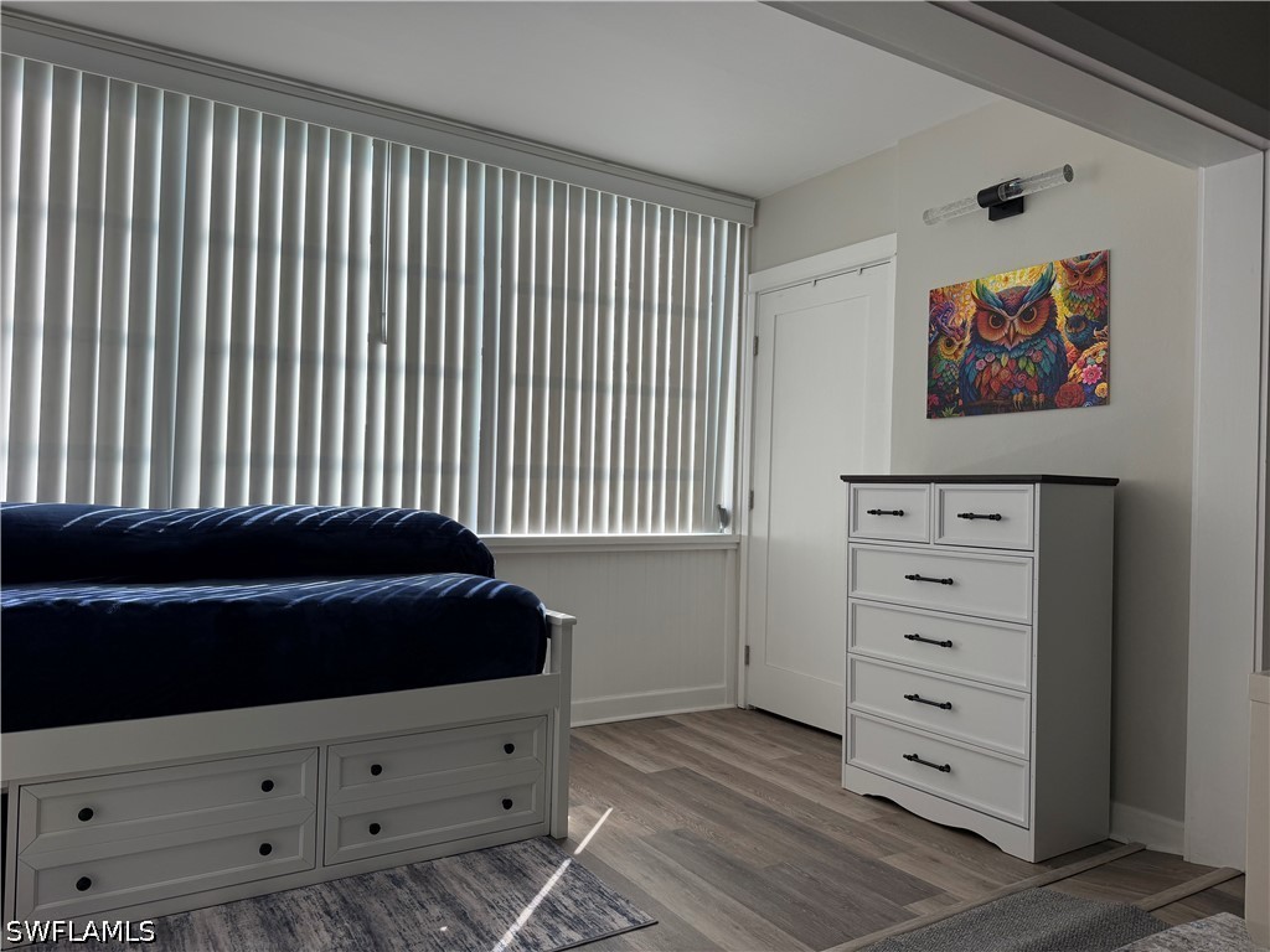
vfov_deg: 56.8
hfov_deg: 71.6
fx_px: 881
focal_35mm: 24
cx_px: 635
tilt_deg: +1.2
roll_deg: -1.7
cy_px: 476
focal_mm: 6.76
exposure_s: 1/235
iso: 80
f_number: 1.78
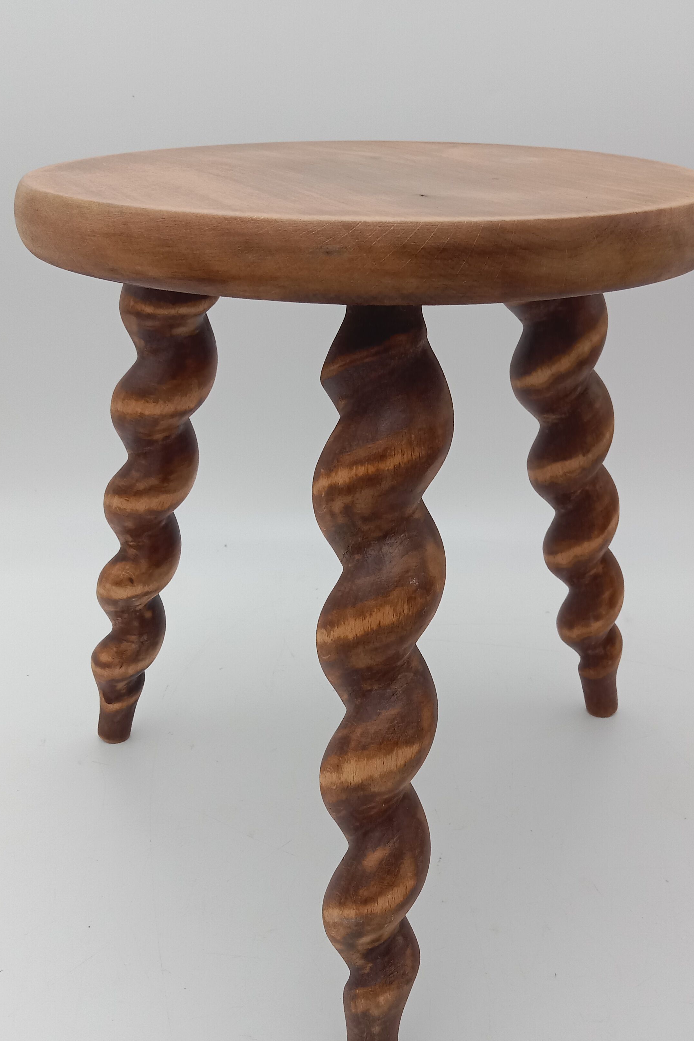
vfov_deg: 52.8
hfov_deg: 36.8
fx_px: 1041
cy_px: 625
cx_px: 383
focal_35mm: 36
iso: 141
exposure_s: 1/100
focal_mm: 3.65
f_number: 2.2
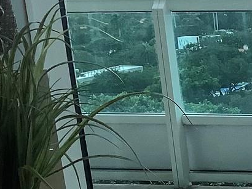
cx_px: 464
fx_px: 880
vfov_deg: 12.0
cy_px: 215
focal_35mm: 121
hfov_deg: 14.3
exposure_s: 1/60
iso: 125
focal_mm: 3.3
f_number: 2.4
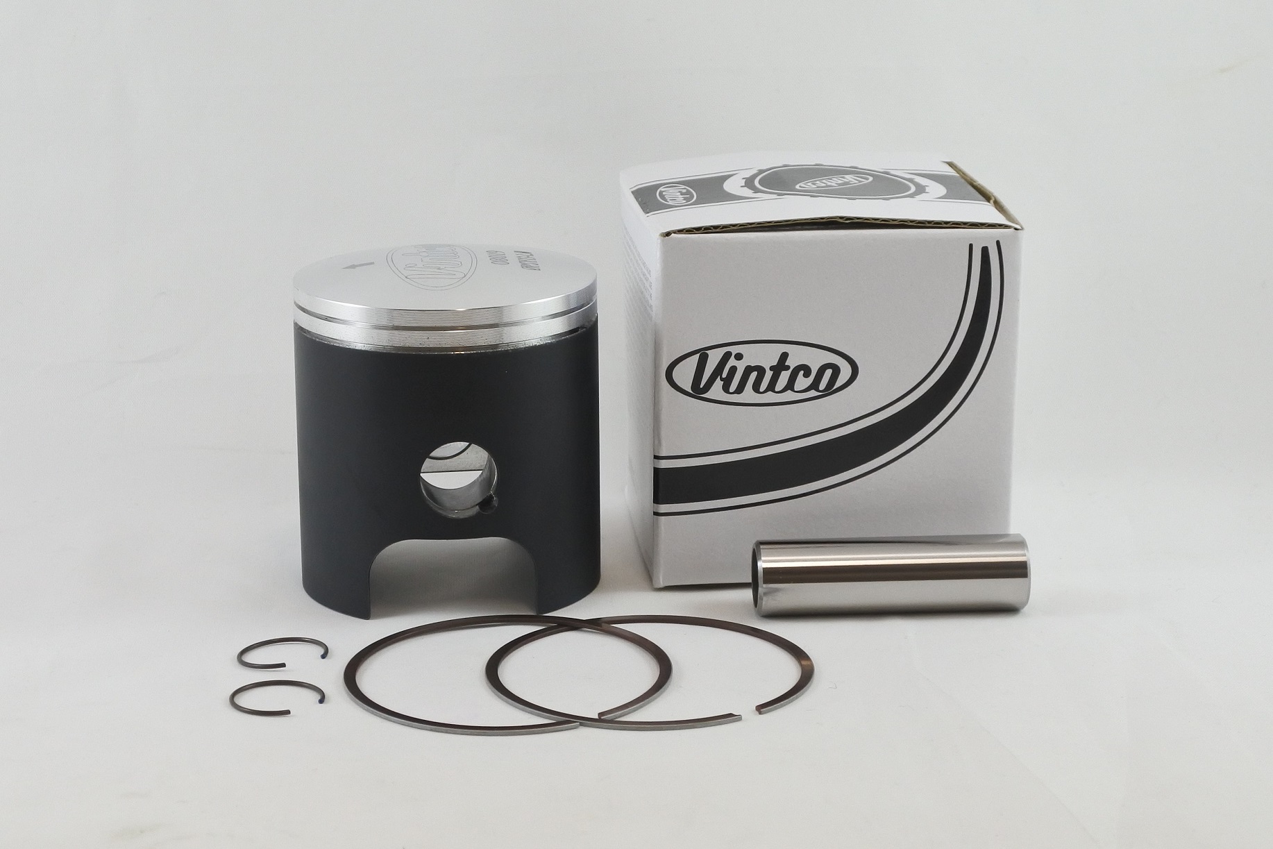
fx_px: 1591
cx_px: 636
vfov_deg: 29.9
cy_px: 424
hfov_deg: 43.6
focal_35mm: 45
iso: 400
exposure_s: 1/160
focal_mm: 16.8
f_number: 4.5
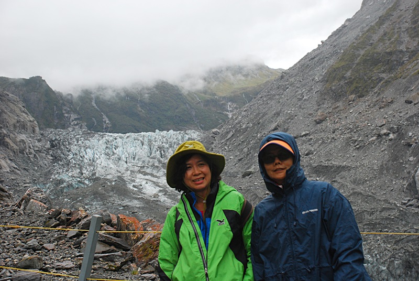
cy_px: 140
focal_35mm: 57
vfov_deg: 23.9
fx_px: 664
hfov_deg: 35.0
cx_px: 210
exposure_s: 1/1250
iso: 400
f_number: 5.6
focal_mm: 38
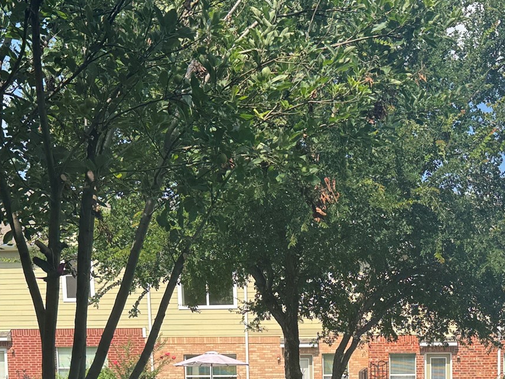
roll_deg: +0.9
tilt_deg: -6.5
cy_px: 379
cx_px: 357
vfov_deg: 24.5
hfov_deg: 33.3
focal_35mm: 57
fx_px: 832
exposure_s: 1/2252
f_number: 1.78
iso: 80
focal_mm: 6.76
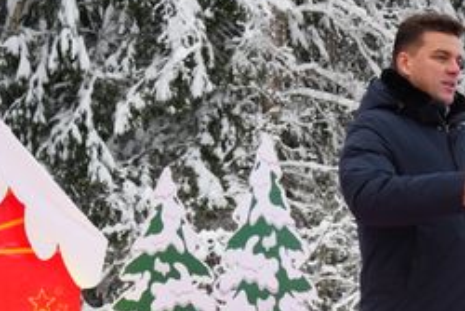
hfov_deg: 14.7
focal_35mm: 137
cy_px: 376
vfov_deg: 9.9
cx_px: 462
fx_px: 1771
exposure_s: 1/250
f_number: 6.3
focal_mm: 49
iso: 640
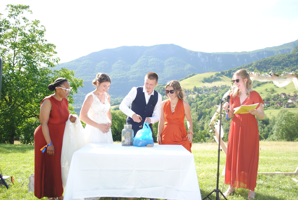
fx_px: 273
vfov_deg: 40.1
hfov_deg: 57.2
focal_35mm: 33
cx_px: 149
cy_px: 100
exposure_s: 1/200
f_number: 9
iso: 100
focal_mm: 22
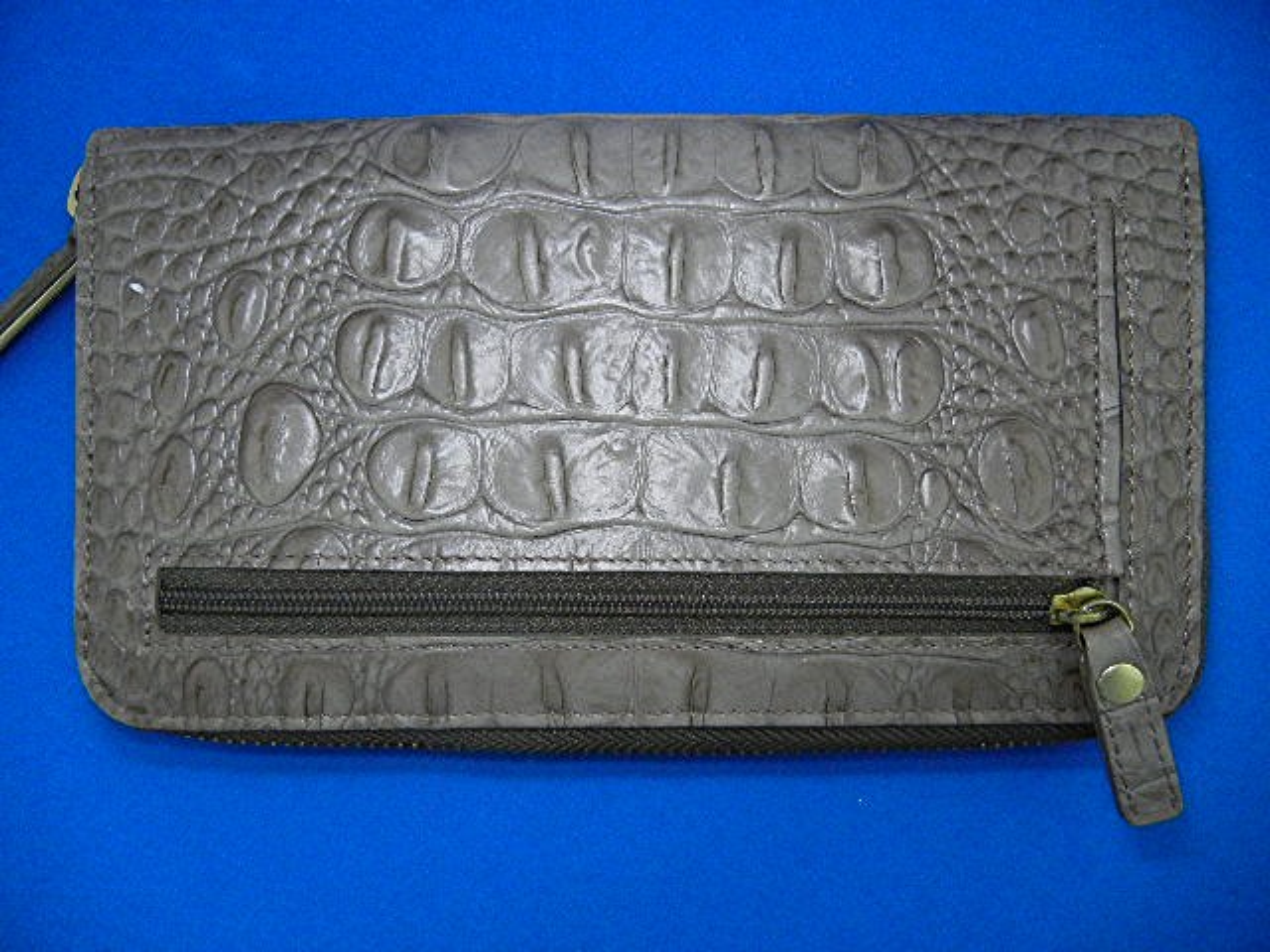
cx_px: 635
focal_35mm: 30
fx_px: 1101
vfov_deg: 46.8
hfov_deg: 60.0
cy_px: 476
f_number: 7
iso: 766
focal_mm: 5.4
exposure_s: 1/30
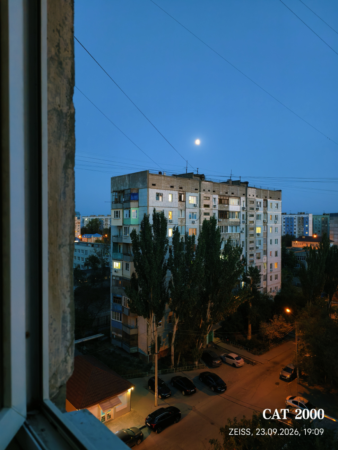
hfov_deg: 58.9
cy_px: 225
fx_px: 299
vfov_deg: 73.9
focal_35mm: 23
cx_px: 169
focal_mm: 6.54
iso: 1921
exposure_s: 1/25
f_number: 1.57
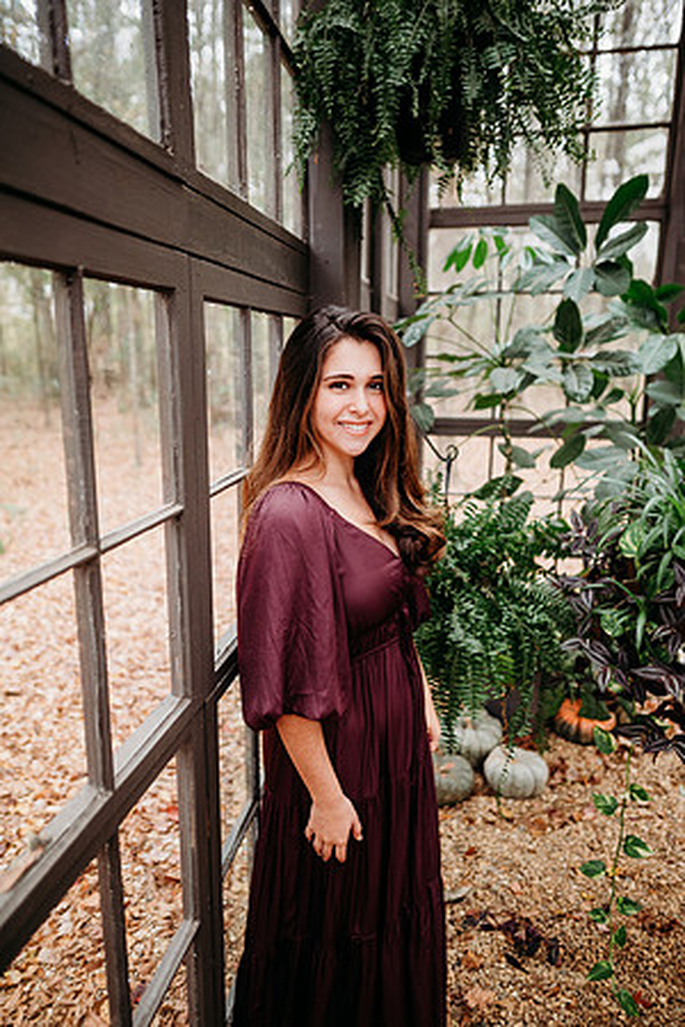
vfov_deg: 73.7
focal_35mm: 24
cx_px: 342
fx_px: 685
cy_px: 514
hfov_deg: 53.1
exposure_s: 1/400
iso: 320
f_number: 2.2
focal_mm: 24
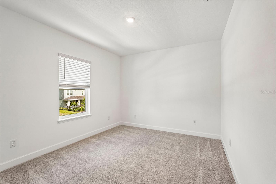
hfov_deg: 96.7
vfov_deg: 73.7
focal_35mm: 16
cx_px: 138
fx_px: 123
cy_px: 92
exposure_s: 1/30
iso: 400
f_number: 8
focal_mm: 16
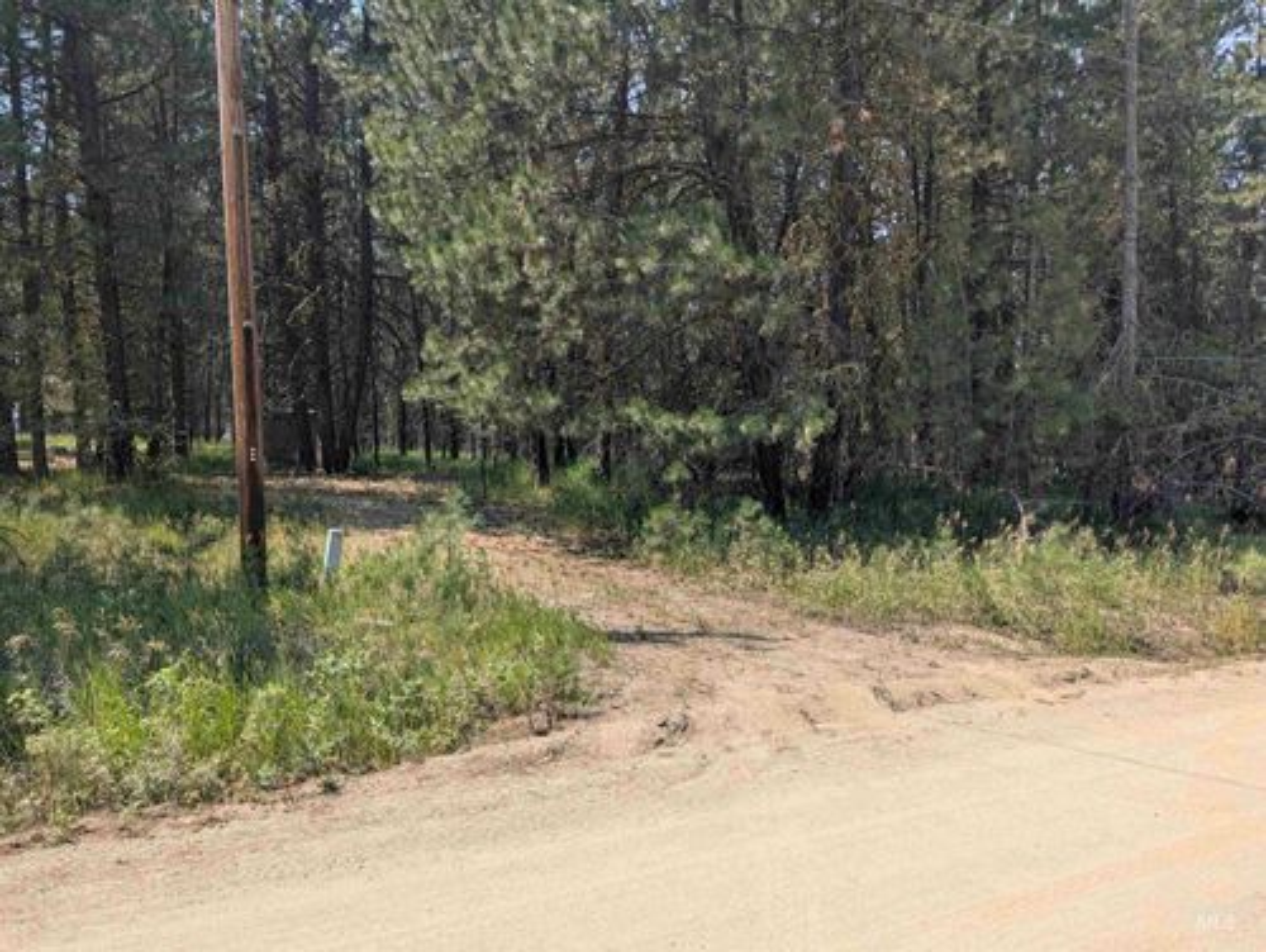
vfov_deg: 56.9
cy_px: 476
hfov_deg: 71.5
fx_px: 879
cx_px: 633
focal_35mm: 24
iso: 47
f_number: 1.85
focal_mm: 6.81
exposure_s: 1/1397
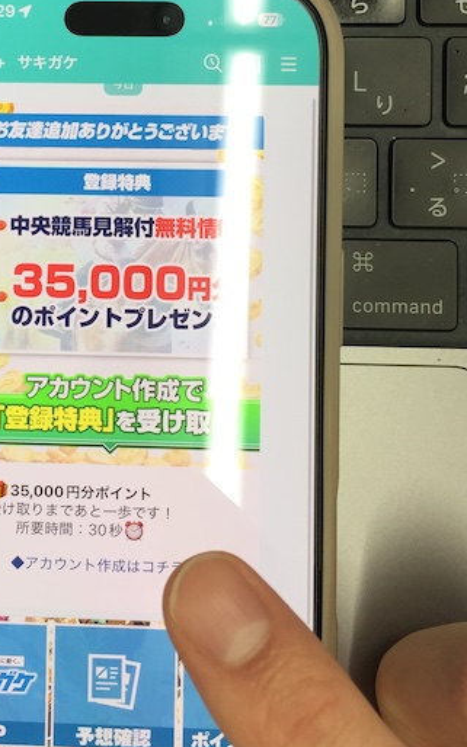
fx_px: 1039
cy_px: 229
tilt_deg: -74.9
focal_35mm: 51
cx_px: 48
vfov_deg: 39.0
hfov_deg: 24.6
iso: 40
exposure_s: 1/120
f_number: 2.2
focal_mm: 4.15
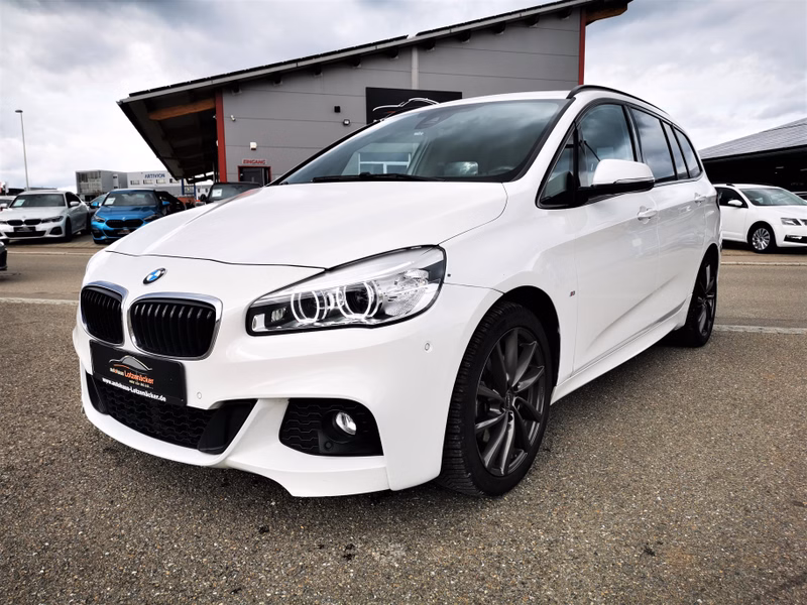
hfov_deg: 65.3
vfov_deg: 51.4
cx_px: 404
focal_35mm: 27
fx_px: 629
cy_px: 302
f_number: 1.8
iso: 50
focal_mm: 5.58
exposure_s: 1/956
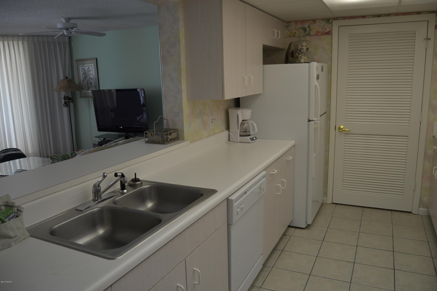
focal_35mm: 27
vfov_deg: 47.9
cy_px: 146
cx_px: 218
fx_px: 328
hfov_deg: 67.4
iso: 400
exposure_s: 1/100
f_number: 3.5
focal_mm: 18
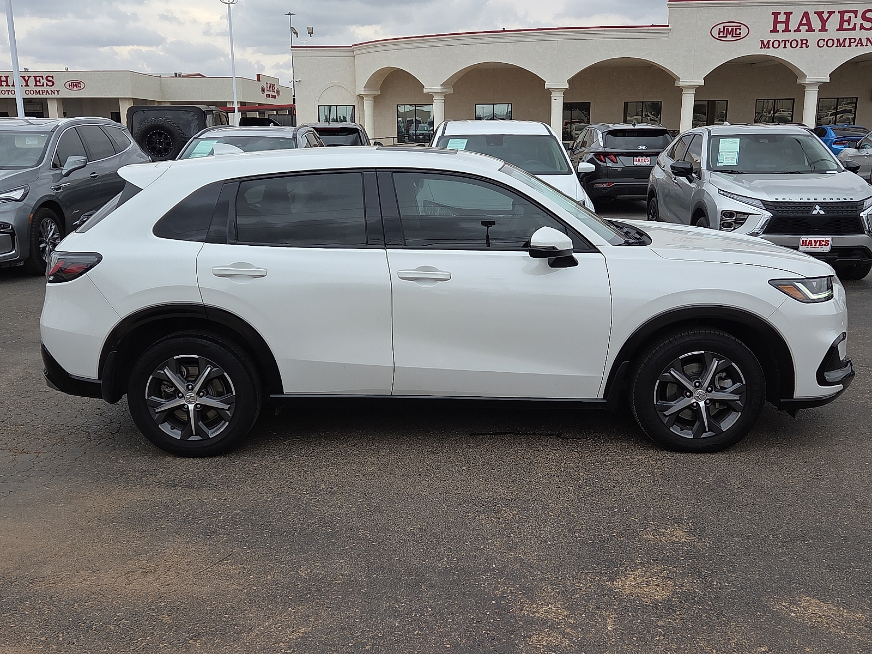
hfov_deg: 52.6
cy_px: 327
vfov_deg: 40.7
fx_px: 882
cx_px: 436
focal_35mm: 35
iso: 76
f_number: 1.8
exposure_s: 1/2500
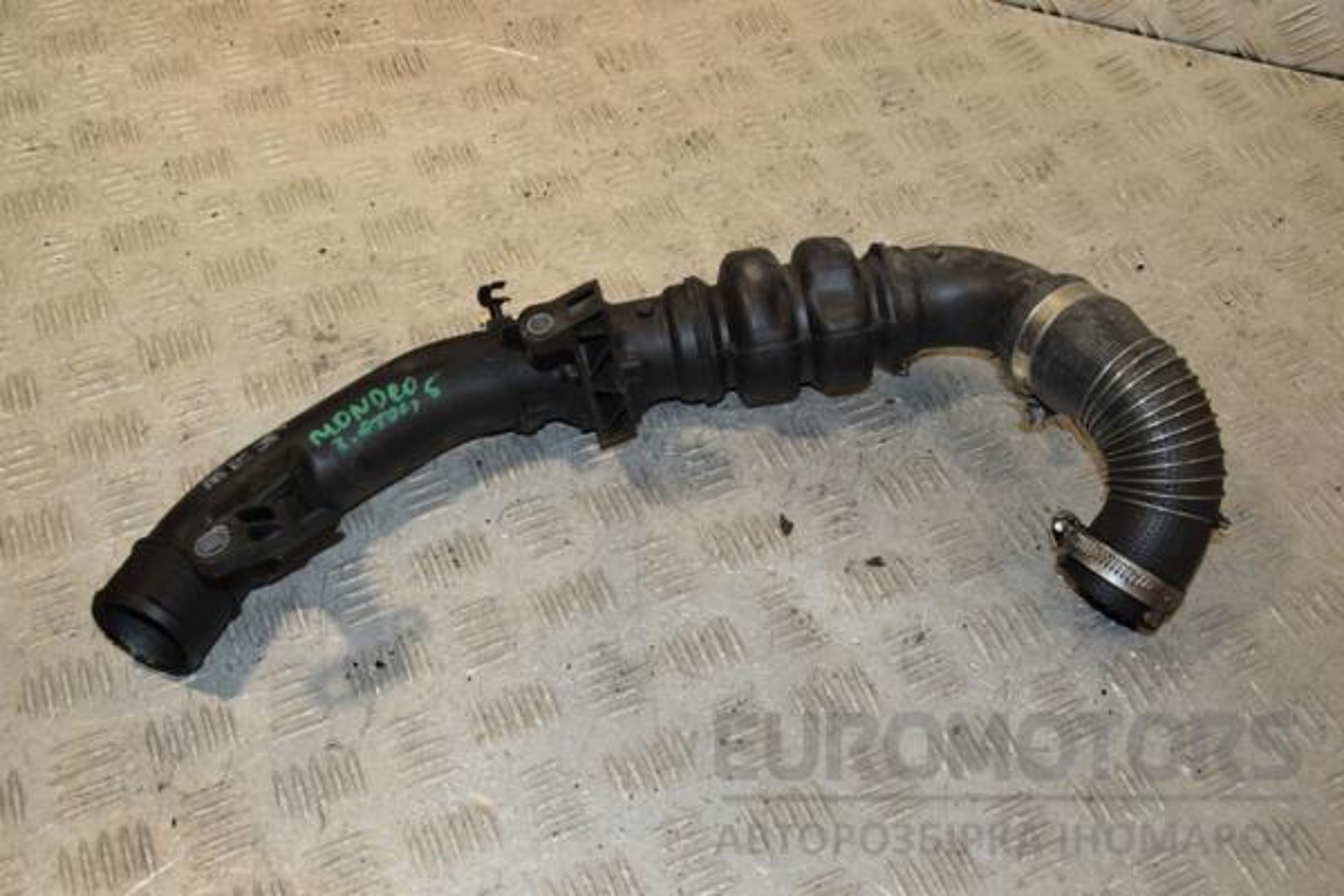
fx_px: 1456
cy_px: 448
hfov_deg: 49.6
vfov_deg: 34.2
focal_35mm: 39
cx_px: 672
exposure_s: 1/200
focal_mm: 26
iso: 800
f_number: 7.1
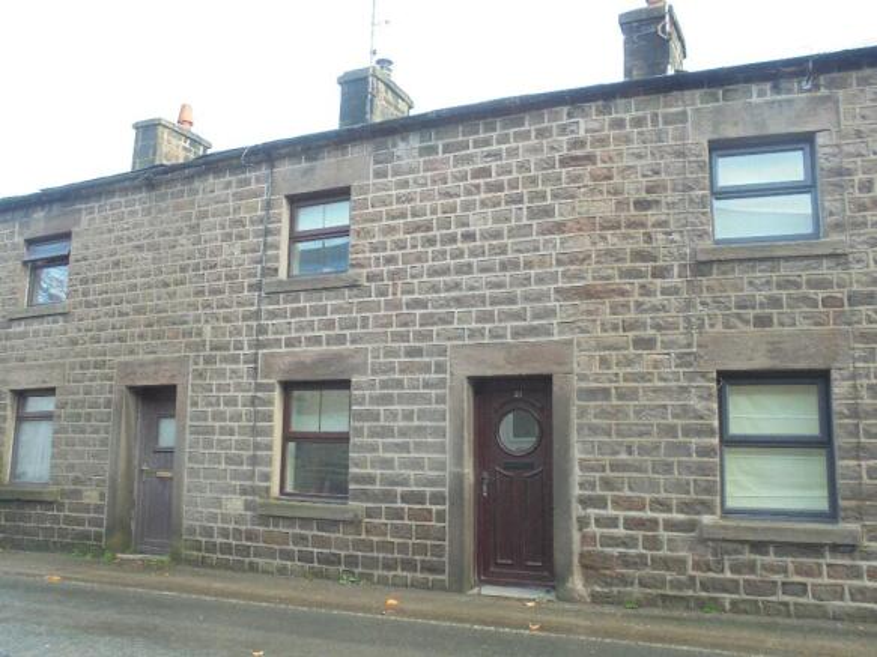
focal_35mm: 29
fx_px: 735
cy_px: 328
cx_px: 438
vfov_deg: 48.2
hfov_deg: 61.7
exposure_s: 1/80
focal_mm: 5.3
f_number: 3.7
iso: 100
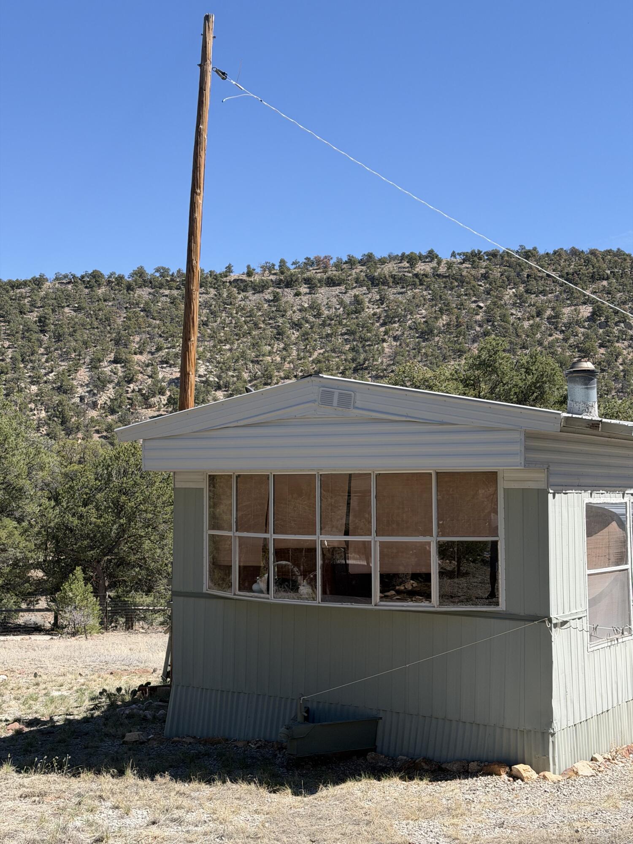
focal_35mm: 48
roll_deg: +0.3
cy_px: 422
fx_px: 1170
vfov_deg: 39.7
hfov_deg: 30.3
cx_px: 316
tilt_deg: +2.3
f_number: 1.78
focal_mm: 6.76
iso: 64
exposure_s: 1/2865
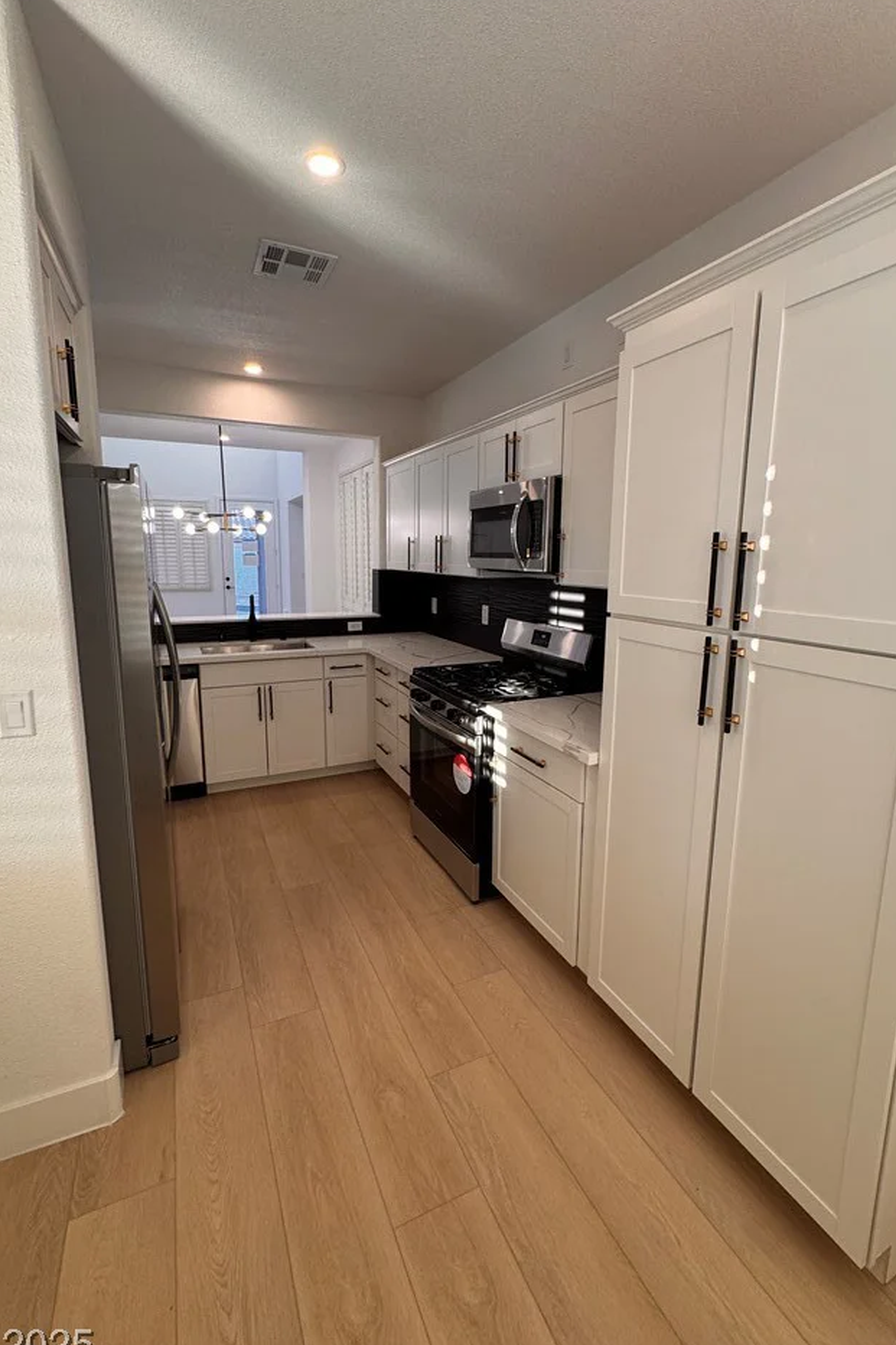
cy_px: 648
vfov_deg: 96.7
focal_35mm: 16
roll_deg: -0.9
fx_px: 598
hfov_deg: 73.7
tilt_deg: -9.9
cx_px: 453
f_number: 2.2
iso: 160
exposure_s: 1/120
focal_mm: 2.22
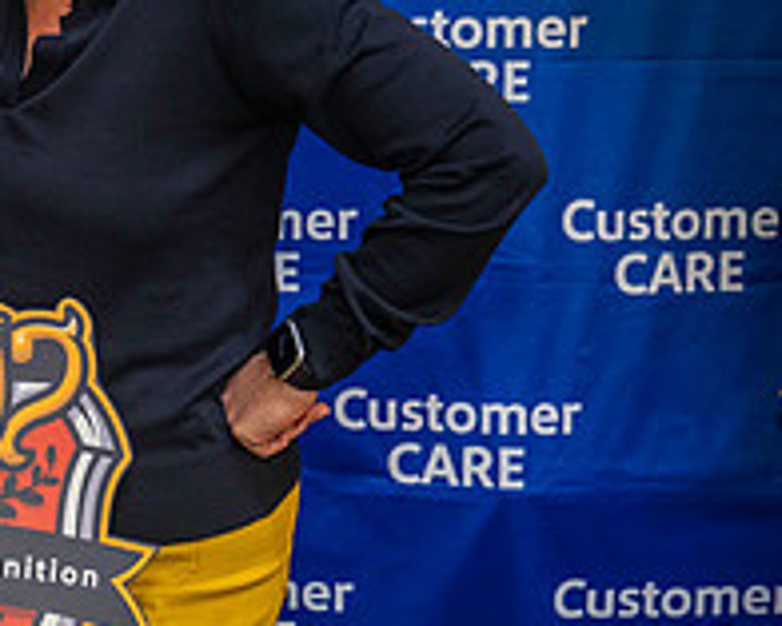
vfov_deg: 14.7
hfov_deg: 17.8
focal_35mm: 104
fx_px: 2408
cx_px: -71
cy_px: 77
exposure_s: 1/160
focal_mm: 36
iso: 1250
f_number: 4
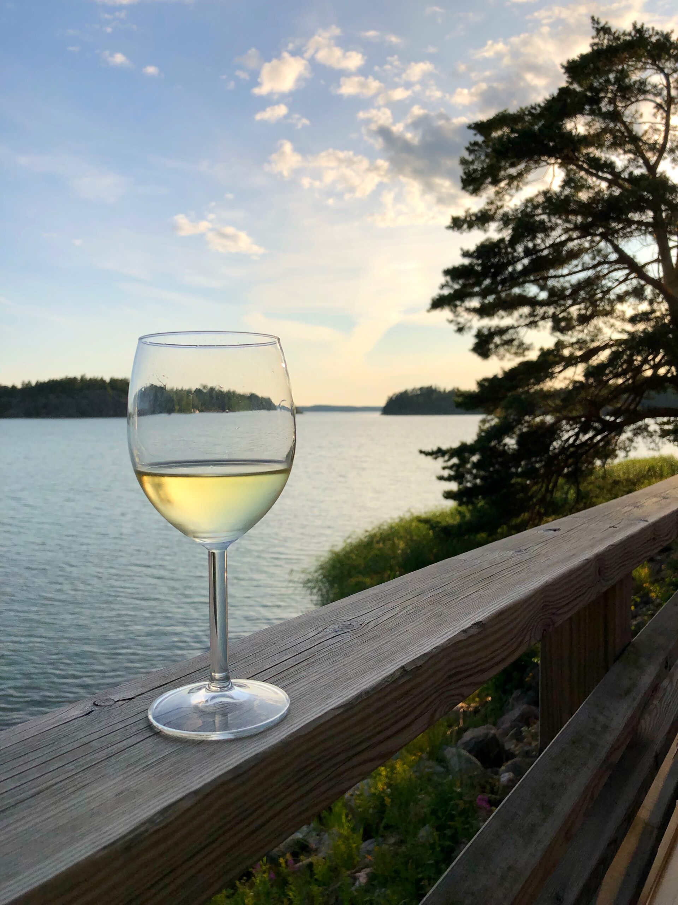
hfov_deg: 49.7
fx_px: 731
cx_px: 339
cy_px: 452
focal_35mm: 28
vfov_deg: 63.4
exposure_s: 1/3003
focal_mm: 4
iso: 20
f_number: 1.8
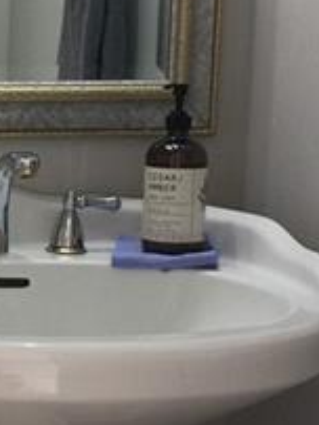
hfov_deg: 12.7
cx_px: -180
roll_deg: -0.6
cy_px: 269
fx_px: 1349
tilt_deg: -8.1
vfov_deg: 17.8
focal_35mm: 110
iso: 40
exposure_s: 1/30
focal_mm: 4.15
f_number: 2.2
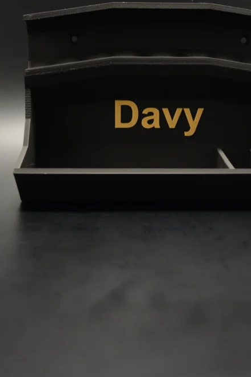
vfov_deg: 28.0
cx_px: 157
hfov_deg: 19.0
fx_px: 749
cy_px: 126
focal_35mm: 72
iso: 1400
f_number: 4.5
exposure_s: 1/30
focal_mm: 35
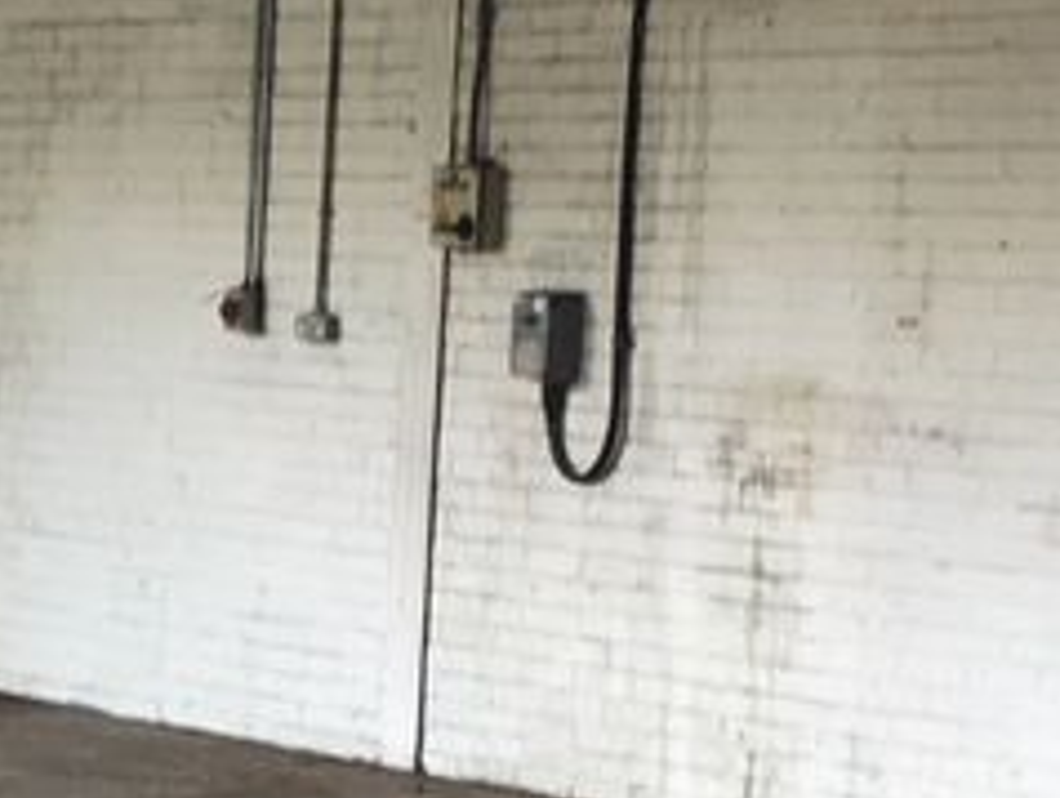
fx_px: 4138
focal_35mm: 135
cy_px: 814
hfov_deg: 14.2
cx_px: -205
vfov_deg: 10.9
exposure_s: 1/100
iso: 40
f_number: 2.2
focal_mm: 4.15
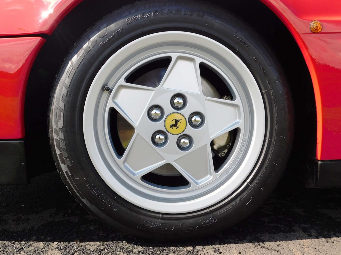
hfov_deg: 60.0
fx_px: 296
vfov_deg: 46.8
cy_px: 128
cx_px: 170
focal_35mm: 30
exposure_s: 1/800
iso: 125
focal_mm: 5.3
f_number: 3.2
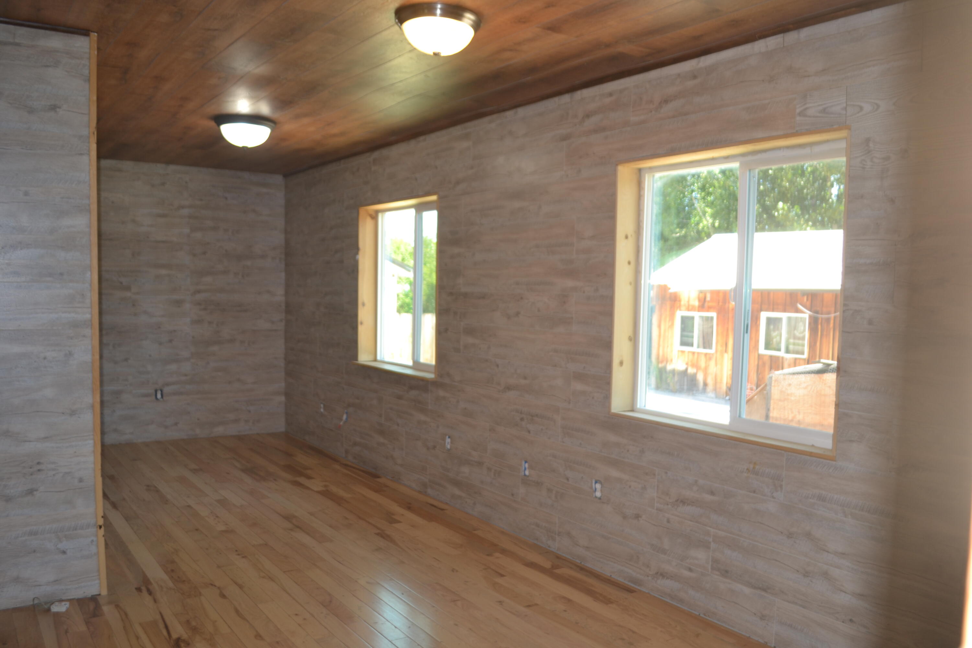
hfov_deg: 61.9
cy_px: 324
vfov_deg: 43.6
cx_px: 486
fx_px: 810
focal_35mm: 30
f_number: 3.8
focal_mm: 20
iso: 110
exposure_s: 1/30
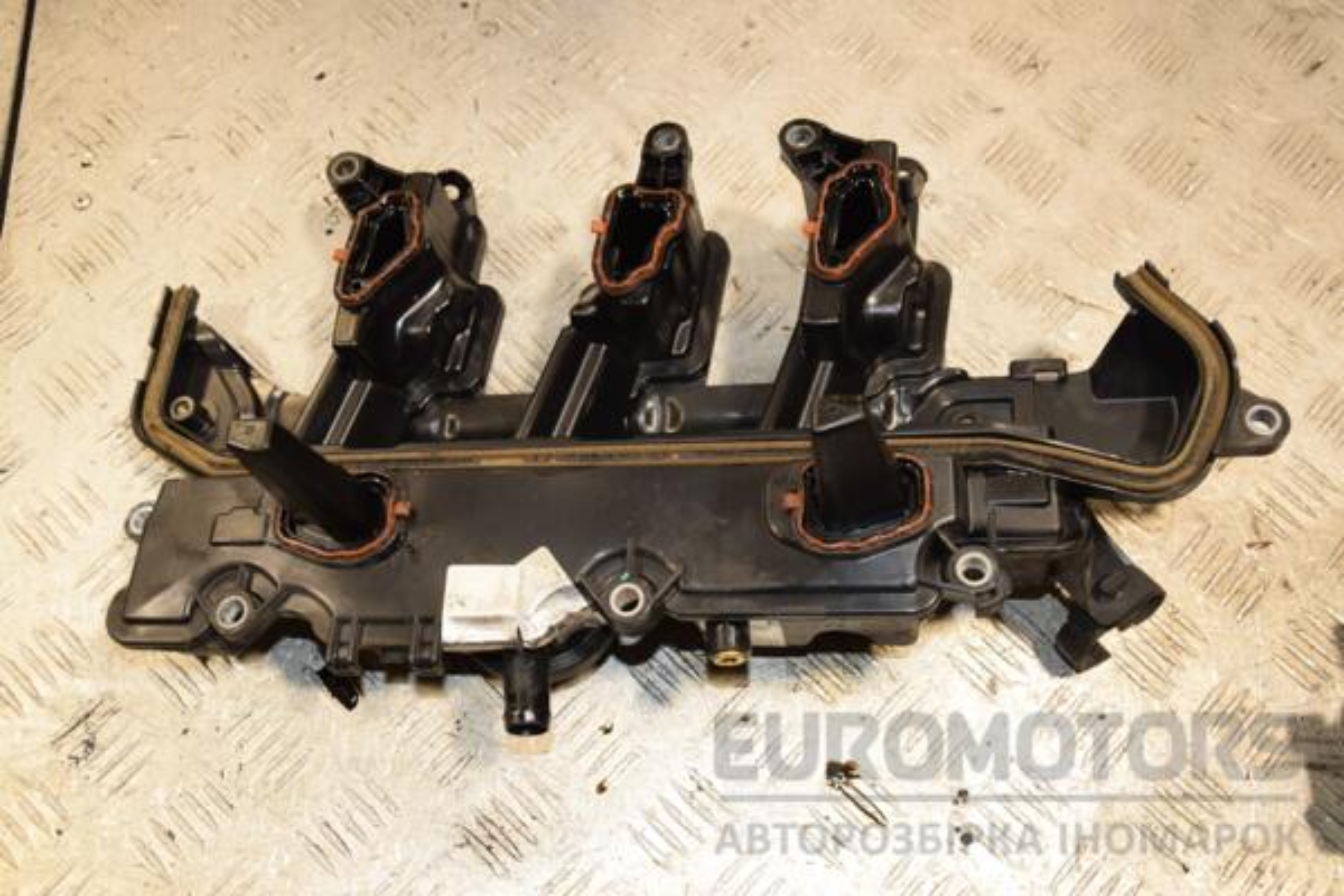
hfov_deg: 51.3
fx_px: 1400
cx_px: 672
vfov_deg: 35.5
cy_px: 448
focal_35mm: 38
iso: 800
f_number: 6.3
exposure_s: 1/200
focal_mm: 25
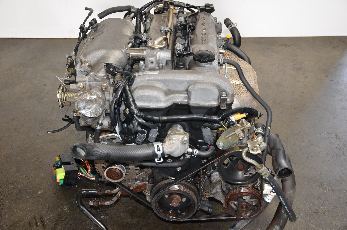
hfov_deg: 41.2
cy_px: 115
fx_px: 462
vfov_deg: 28.0
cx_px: 174
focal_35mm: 48
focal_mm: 32
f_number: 4
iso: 800
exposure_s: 1/60
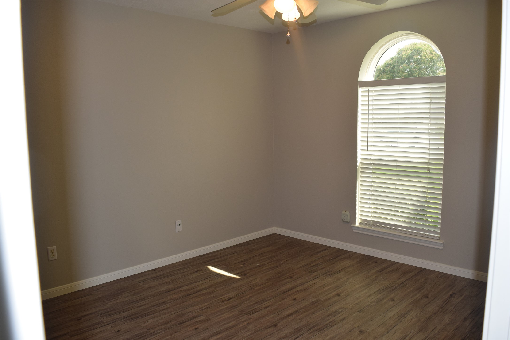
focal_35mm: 30
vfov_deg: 43.6
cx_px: 255
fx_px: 425
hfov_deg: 61.9
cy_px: 170
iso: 450
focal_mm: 20
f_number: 5.6
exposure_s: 1/125
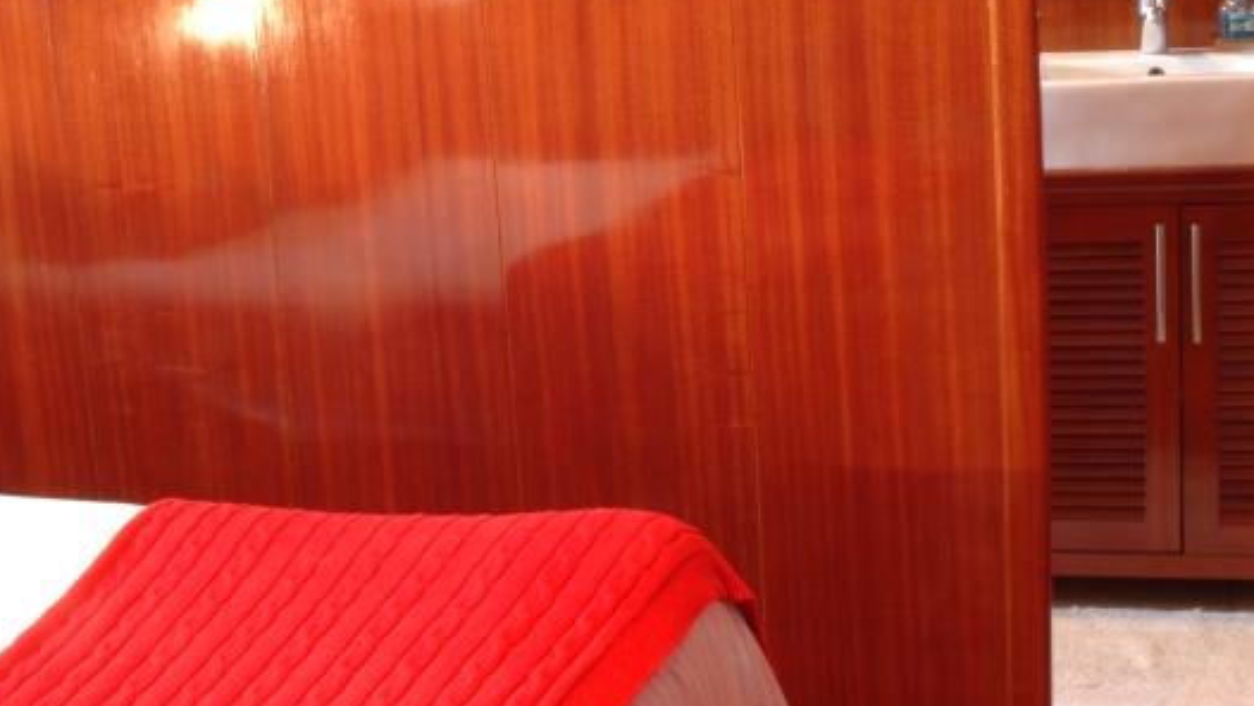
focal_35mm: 55
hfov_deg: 37.8
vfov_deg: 21.6
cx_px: 536
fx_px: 1829
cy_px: 171
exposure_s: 30
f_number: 16
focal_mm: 18
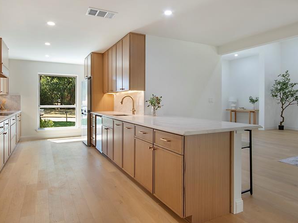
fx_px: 189
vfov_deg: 60.9
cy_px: 101
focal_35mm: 22
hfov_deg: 76.4
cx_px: 151
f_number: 8
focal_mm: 10
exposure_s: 1/15
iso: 100
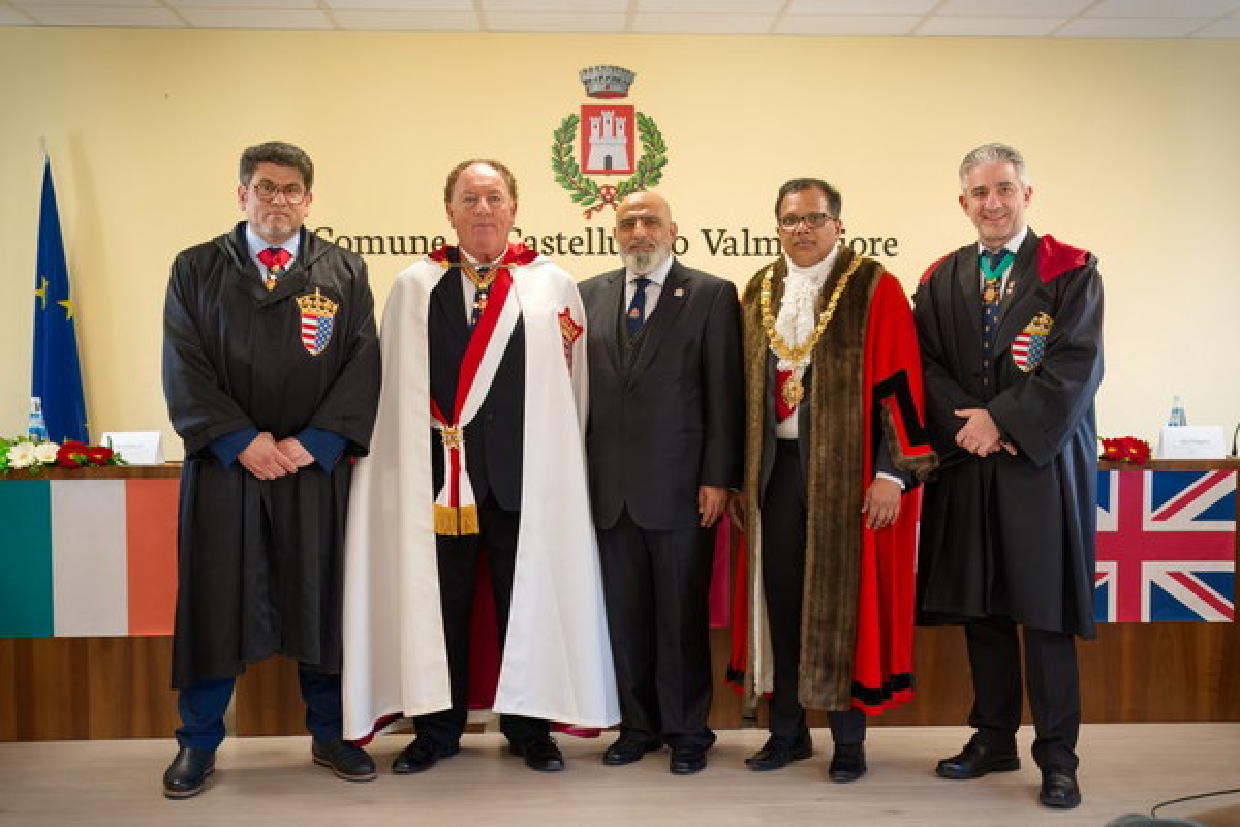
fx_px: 1274
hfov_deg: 51.9
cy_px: 414
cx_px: 620
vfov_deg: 35.9
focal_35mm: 37
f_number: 6.3
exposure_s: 1/40
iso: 1000
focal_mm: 37
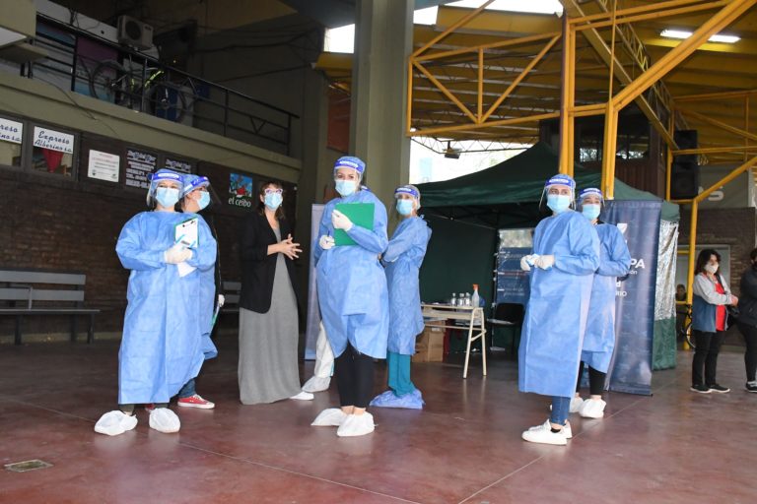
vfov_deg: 40.0
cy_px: 252
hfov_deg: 57.2
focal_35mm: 33
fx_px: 694
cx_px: 378
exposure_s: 1/100
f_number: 5.6
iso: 6400
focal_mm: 22
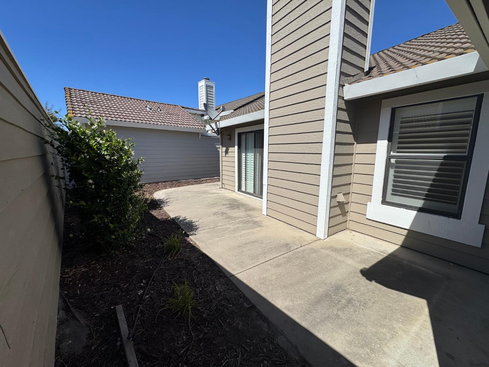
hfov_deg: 102.1
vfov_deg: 85.7
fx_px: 198
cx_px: 244
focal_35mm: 14
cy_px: 184
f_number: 2.2
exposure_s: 1/3106
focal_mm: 2.22
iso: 50
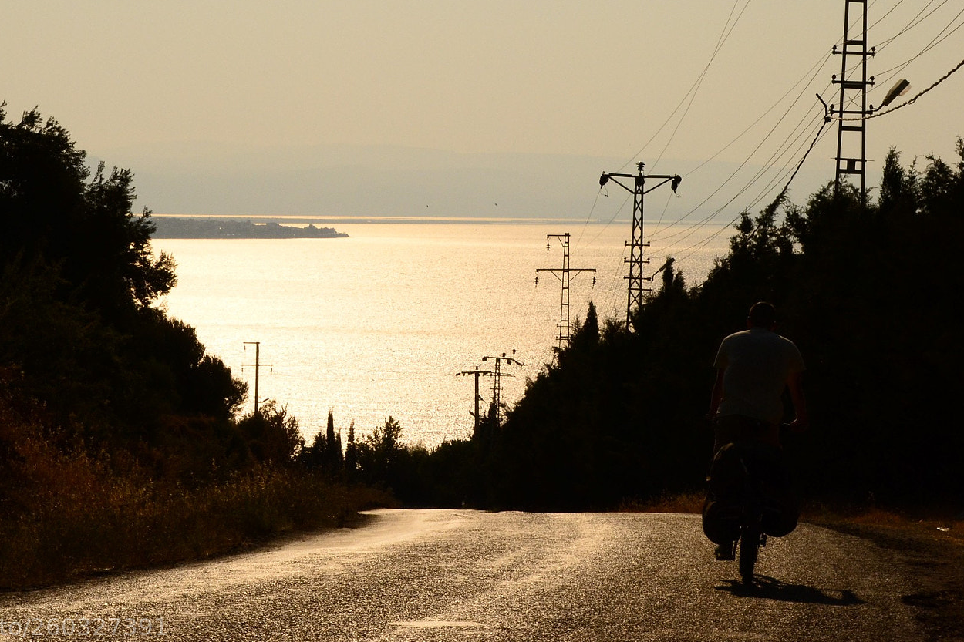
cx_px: 381
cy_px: 276
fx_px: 2828
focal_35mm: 106
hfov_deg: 19.3
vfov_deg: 13.0
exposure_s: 1/1600
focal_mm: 55
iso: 800
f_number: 20
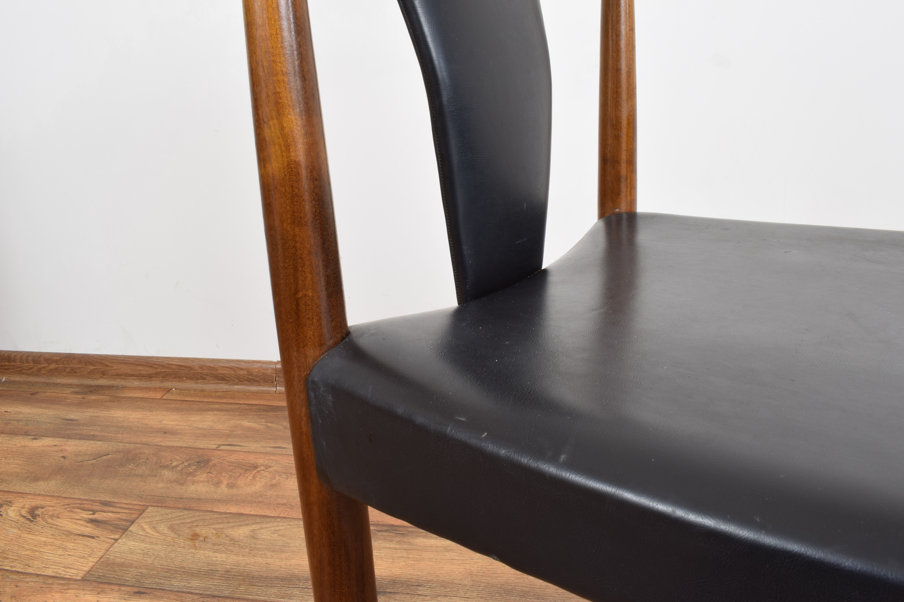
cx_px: 452
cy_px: 301
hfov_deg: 61.9
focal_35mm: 30
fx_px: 753
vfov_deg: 43.6
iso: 100
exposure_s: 3
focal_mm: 20
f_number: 22
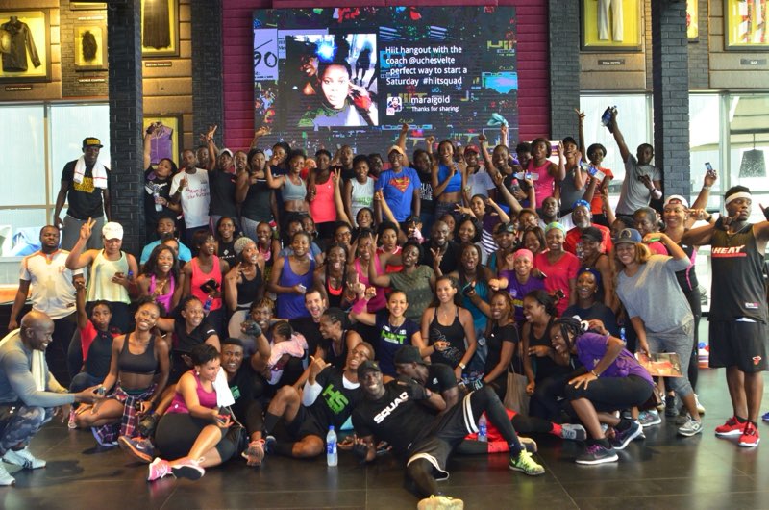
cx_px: 384
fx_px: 767
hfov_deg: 53.2
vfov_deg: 36.7
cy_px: 255
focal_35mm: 36
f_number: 4
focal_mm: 24
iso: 1600
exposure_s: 1/100
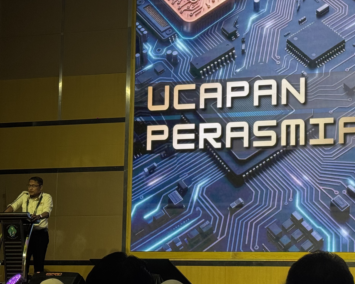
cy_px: 122
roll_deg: +0.0
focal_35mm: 101
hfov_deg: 18.7
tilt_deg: +7.2
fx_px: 1061
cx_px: 316
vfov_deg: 15.2
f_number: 1.78
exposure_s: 1/120
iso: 50
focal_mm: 6.76
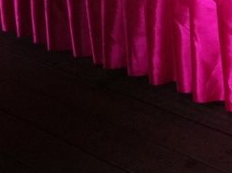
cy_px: -147
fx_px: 991
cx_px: 320
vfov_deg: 9.5
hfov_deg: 12.8
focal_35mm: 148
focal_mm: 3.85
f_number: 2.8
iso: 125
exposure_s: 1/120
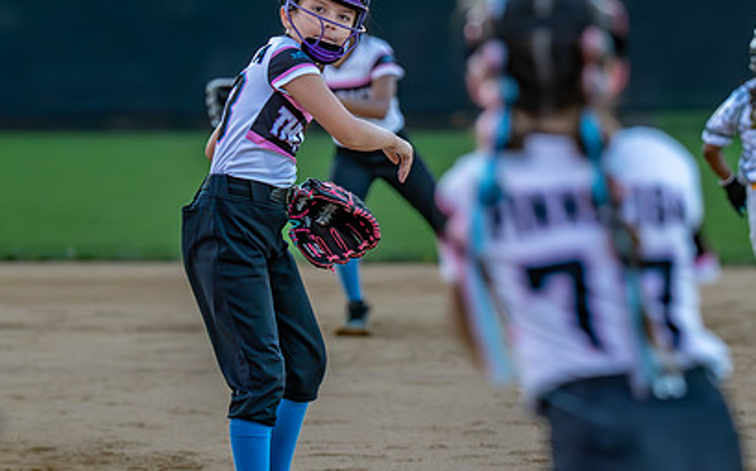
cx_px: 349
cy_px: 158
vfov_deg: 3.8
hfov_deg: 6.0
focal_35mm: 348
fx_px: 7165
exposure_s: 1/1000
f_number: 2.8
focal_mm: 146
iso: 2000
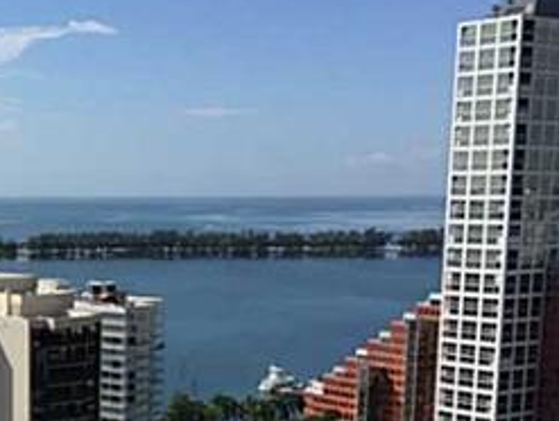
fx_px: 1213
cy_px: 405
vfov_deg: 19.2
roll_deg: -1.1
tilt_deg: -9.6
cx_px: 23
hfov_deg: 24.9
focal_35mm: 75
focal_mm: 4.15
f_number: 2.2
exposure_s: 1/2639
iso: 32
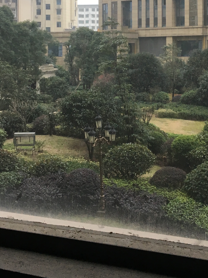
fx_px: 505
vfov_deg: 29.9
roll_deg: +0.1
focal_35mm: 63
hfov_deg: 23.2
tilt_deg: +0.5
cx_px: 139
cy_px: 48
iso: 32
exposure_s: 1/33
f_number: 2.2
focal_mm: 4.15
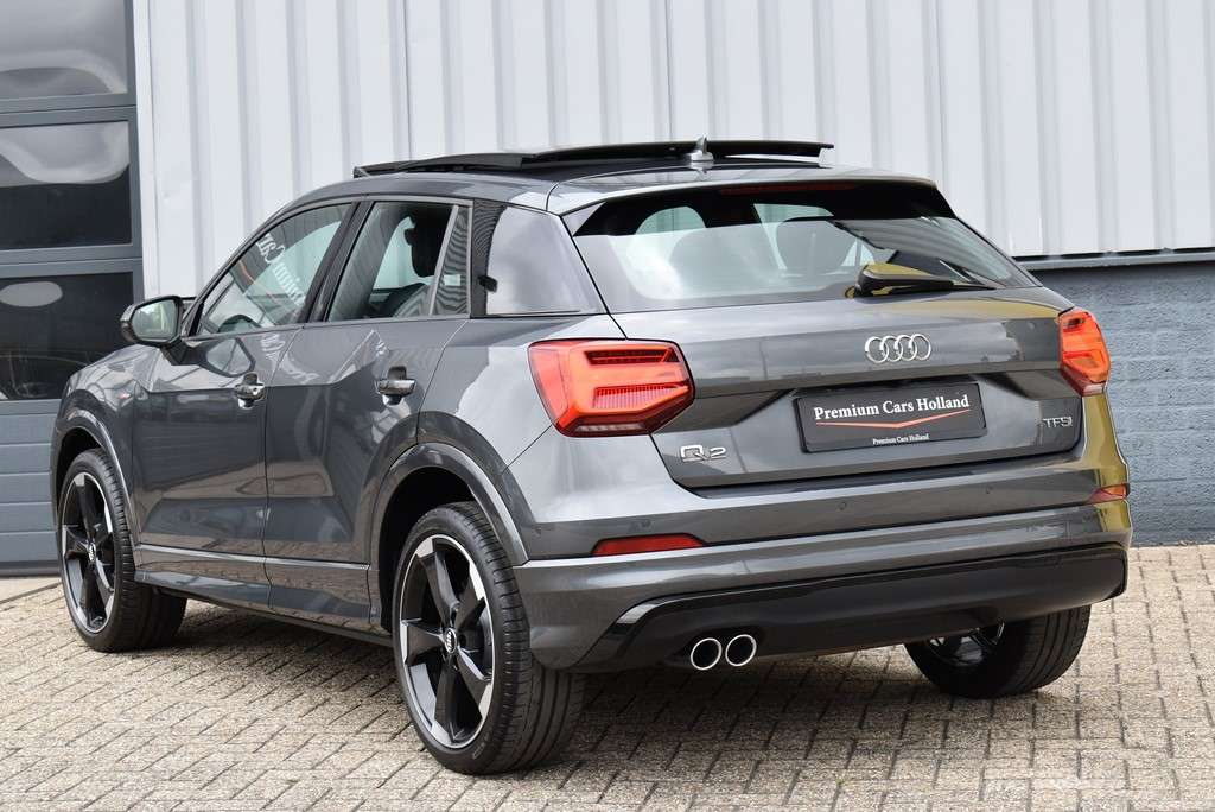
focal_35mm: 82
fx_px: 2786
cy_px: 406
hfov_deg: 24.6
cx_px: 608
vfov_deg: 16.6
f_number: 7.1
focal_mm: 55
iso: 400
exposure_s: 1/200
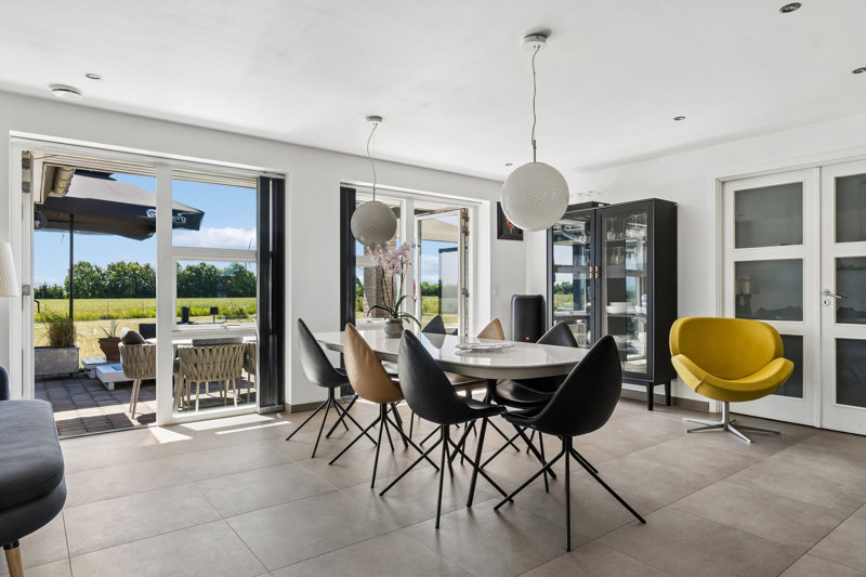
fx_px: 559
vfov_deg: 54.6
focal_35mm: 23
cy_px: 288
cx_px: 433
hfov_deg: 75.5
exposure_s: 1/10
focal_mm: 15.5
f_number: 8
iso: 200
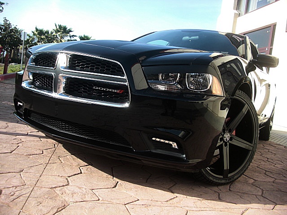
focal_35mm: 36
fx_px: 298
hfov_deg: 51.4
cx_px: 144
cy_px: 108
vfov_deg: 39.7
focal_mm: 6.3
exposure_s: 1/320
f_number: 2.8
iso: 50
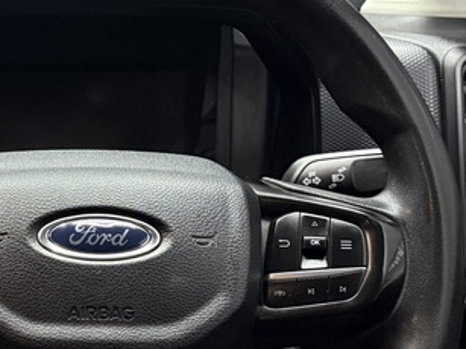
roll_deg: -0.1
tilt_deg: -8.0
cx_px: 8
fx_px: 1077
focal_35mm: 80
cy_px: 168
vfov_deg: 18.4
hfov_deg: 23.5
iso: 800
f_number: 1.78
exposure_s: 1/60
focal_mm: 6.76
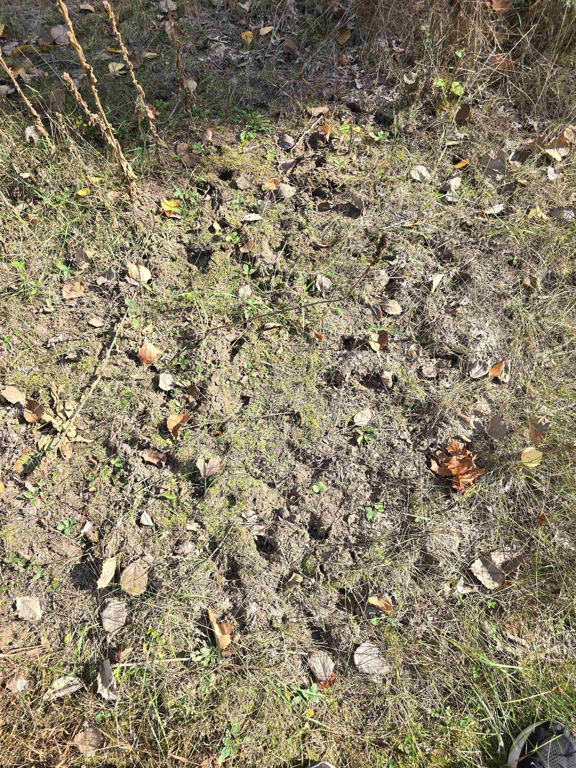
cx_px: 288
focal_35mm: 23
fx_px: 510
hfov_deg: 58.9
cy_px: 384
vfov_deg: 73.9
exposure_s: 1/257
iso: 12
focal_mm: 6.3
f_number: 1.7
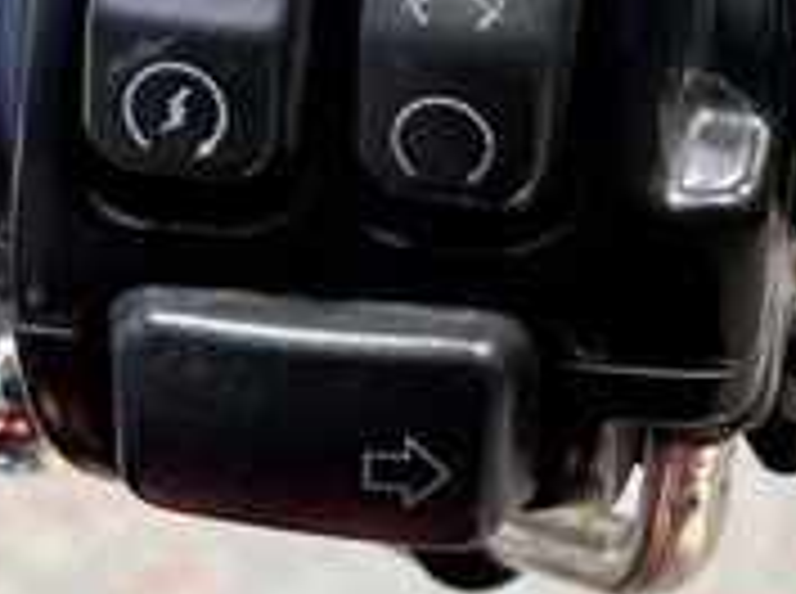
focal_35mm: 157
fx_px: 3603
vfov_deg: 9.1
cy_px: -364
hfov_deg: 12.3
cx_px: 960
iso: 50
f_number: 1.6
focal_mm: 5.96
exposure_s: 1/120
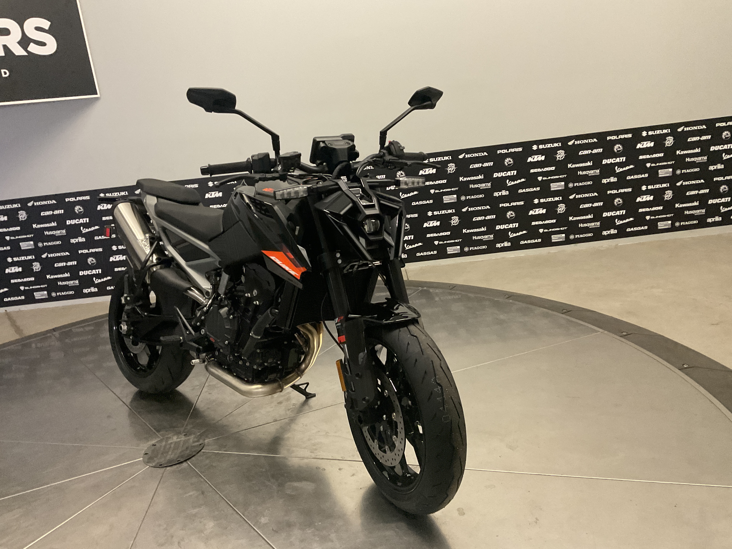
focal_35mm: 29
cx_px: 366
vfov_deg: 48.2
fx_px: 613
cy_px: 274
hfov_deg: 61.7
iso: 250
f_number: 1.8
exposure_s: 1/60
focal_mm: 3
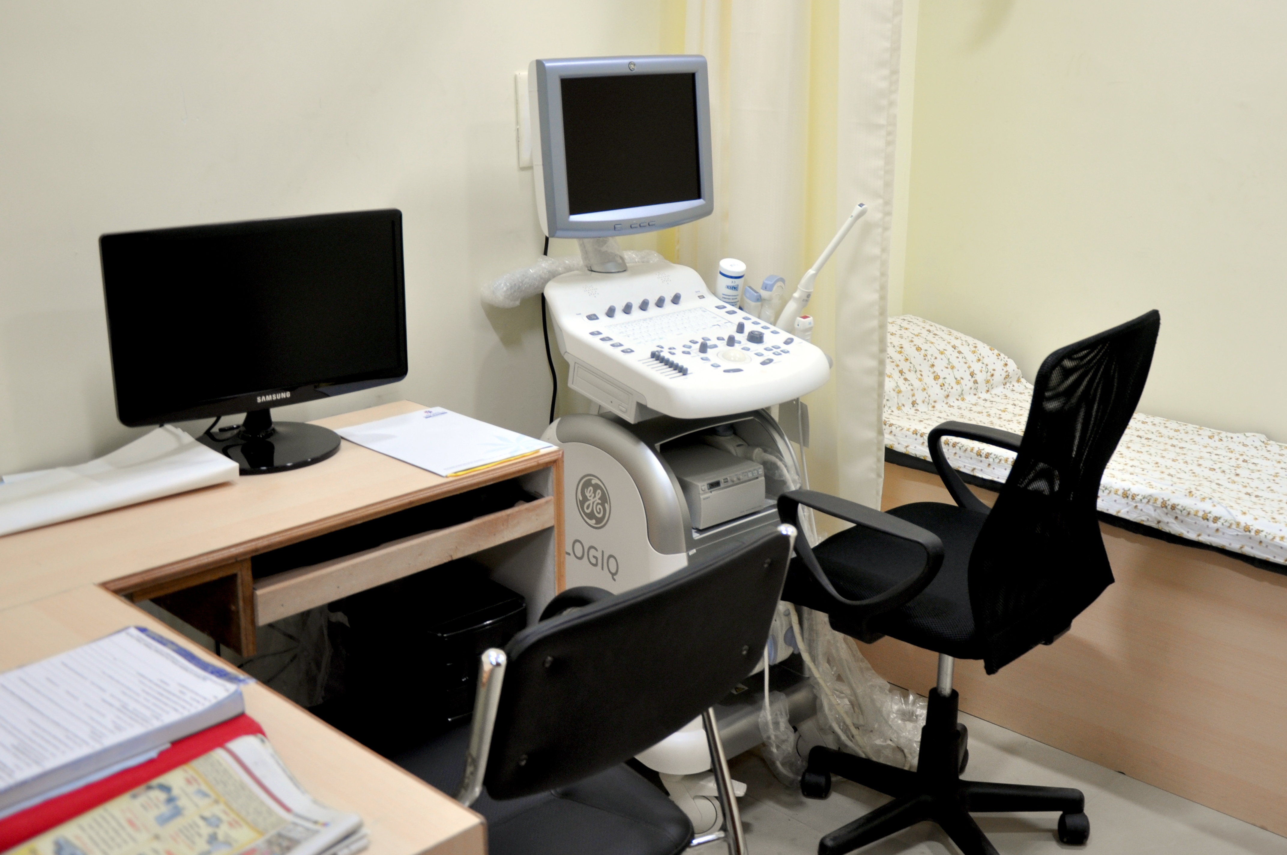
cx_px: 644
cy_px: 428
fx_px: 1178
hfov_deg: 57.3
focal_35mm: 33
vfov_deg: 39.9
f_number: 3.8
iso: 320
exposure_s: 1/30
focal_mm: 22
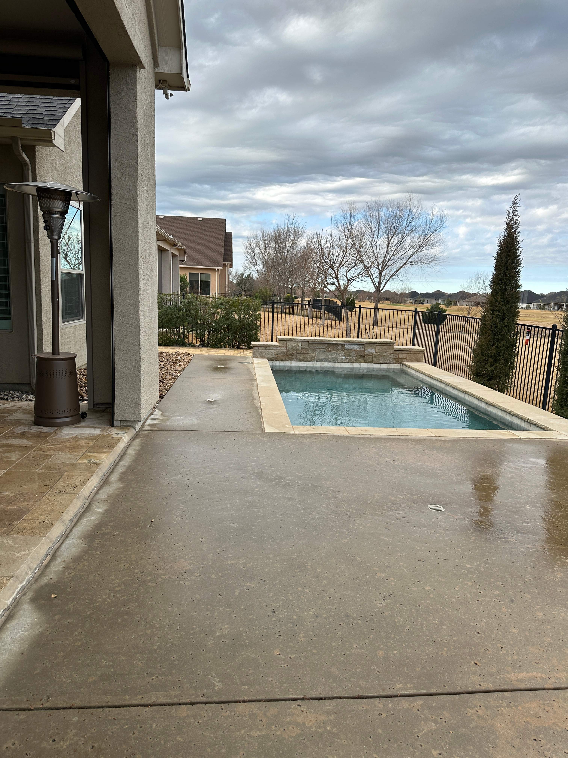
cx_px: 284
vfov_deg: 71.6
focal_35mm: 24
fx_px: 525
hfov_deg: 56.8
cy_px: 379
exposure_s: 1/1692
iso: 80
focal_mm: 6.86
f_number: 1.78
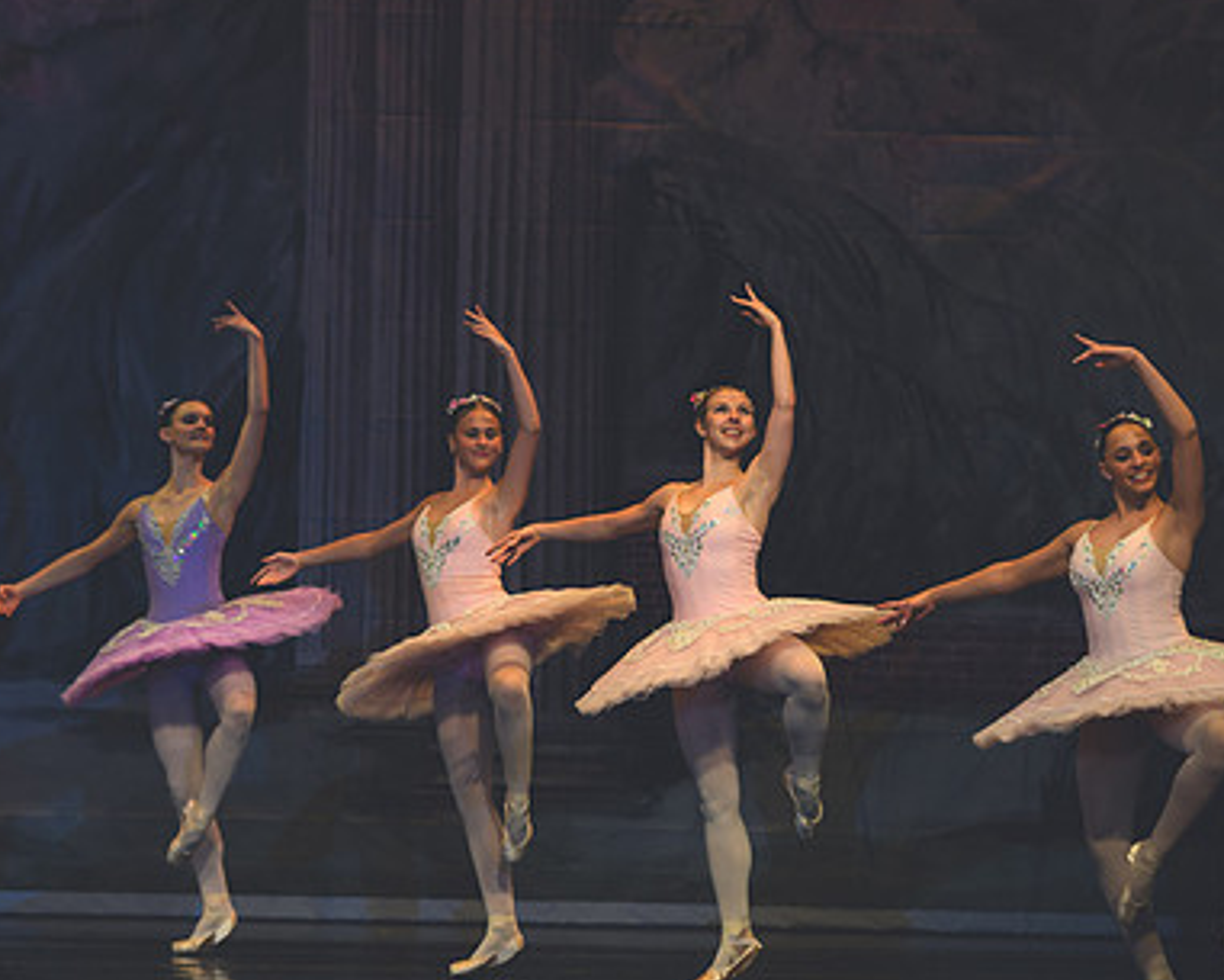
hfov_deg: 7.5
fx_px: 9312
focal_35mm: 257
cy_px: 572
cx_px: 495
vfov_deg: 6.0
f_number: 2.8
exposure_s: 1/500
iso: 450
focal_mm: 120
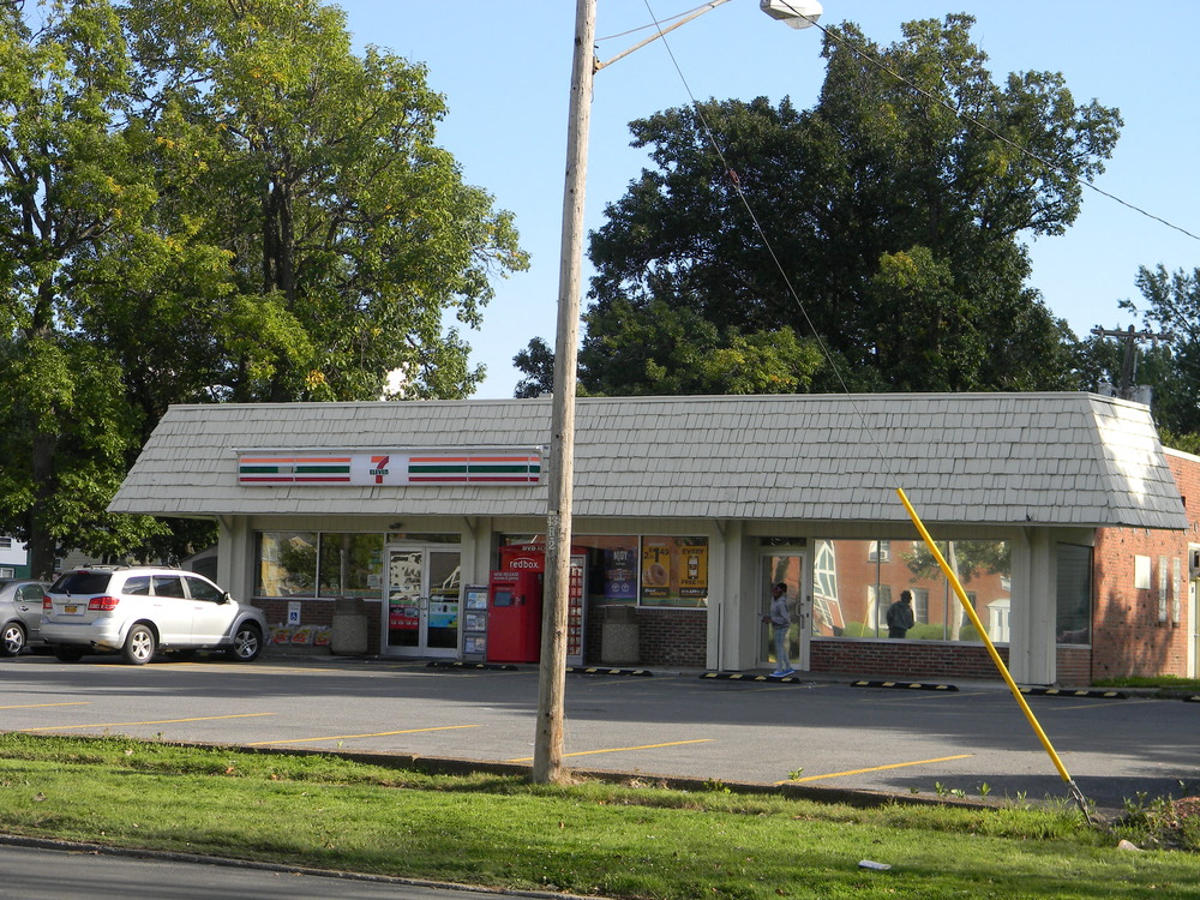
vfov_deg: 21.9
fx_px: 2323
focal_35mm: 67
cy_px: 450
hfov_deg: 29.0
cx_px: 600
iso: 80
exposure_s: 1/352
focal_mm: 12.2
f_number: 4.3
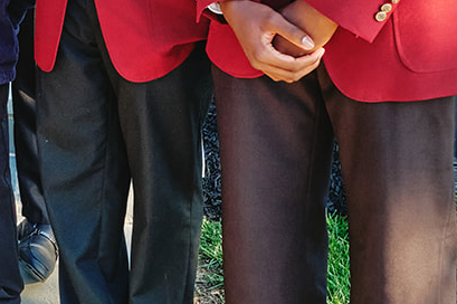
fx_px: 1192
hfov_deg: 20.5
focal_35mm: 94
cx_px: -69
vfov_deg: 14.2
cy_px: -40
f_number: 6.4
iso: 500
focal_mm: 16
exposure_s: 1/250
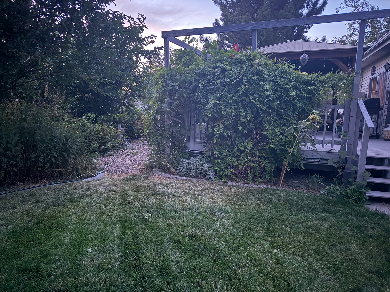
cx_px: 195
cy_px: 146
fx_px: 270
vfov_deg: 56.8
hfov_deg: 71.6
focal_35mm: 24
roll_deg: -0.6
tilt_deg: -8.1
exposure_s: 1/9
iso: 2000
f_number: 1.78
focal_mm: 6.76
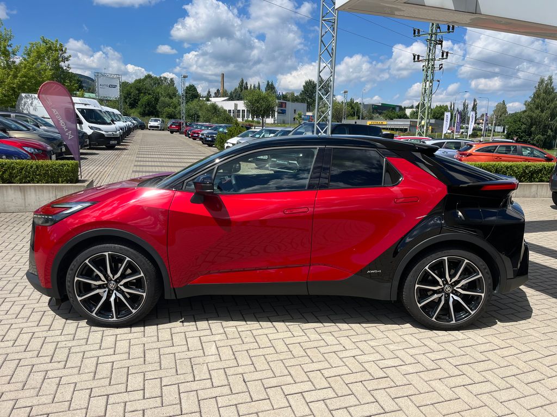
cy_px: 208
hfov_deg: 67.3
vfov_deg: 53.1
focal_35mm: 26
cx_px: 278
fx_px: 418
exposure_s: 1/3311
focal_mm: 5.1
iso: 50
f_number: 1.6
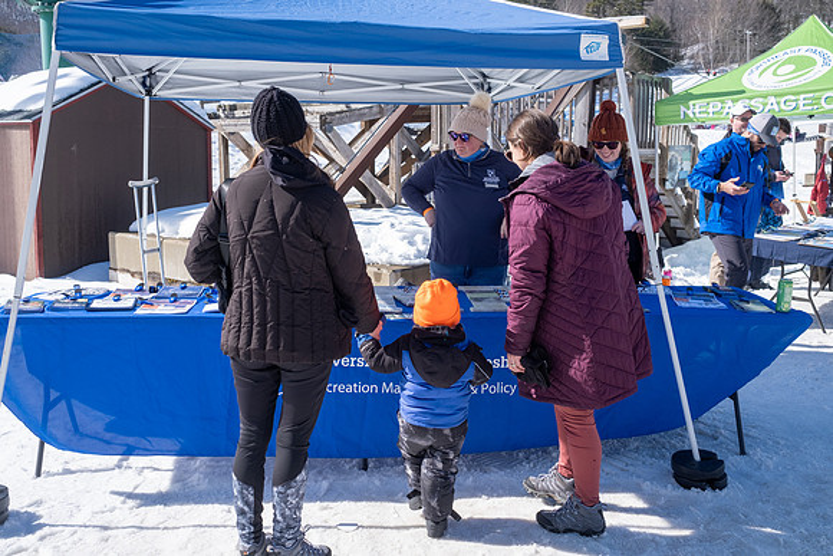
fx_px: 810
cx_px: 416
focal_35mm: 35
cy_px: 278
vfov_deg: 37.9
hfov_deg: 54.4
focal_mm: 23
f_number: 5.6
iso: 320
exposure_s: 1/1000
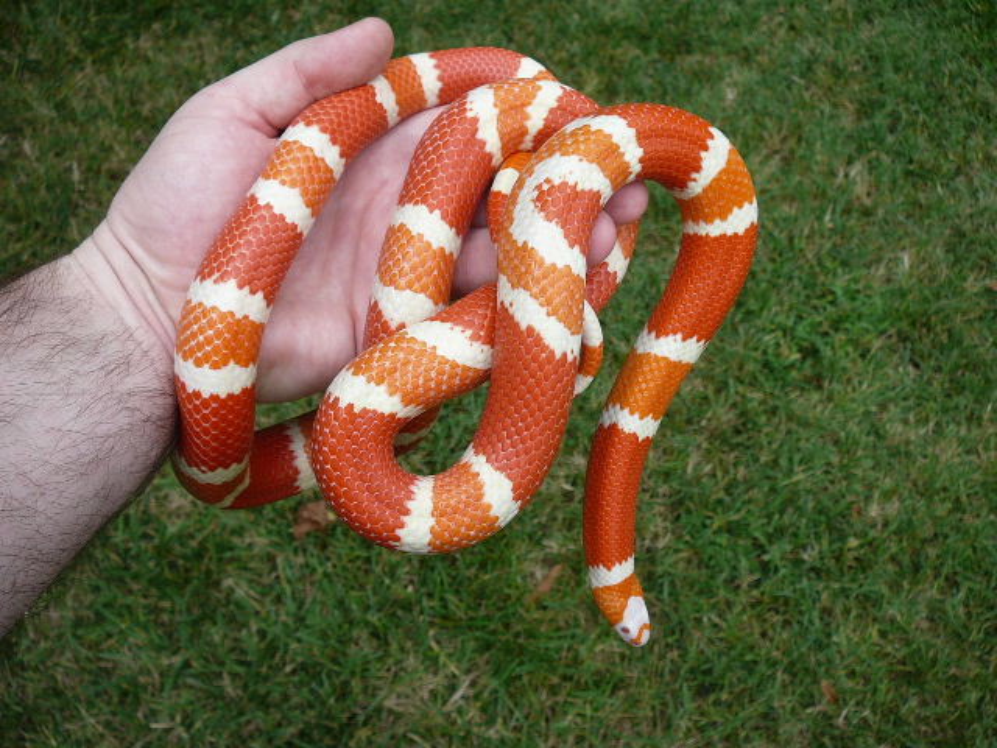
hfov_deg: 52.6
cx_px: 498
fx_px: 1008
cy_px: 374
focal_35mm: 35
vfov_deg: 40.7
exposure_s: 1/400
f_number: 2.8
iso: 80
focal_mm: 5.2
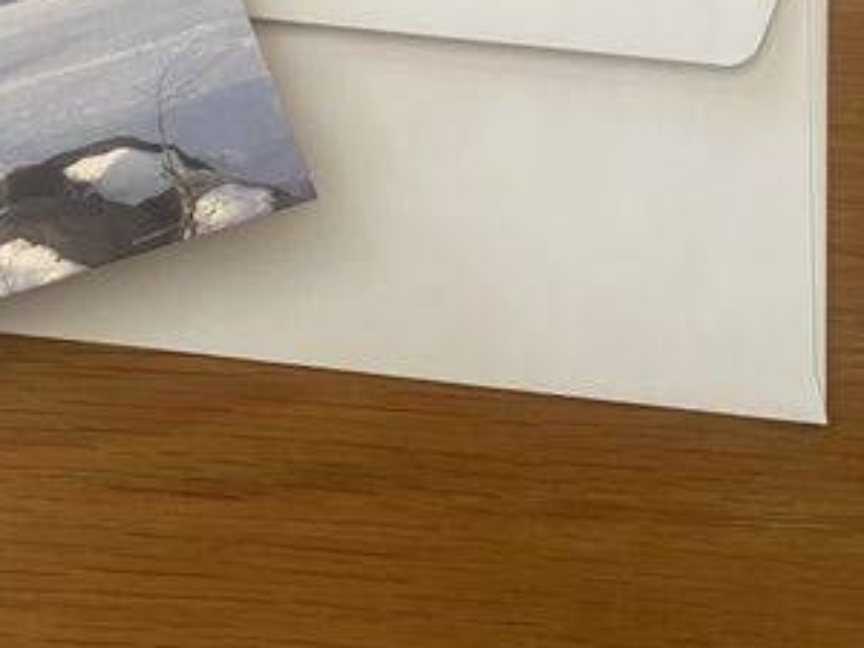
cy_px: 150
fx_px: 1298
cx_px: 144
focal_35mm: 52
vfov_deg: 27.6
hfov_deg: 35.4
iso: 320
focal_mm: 4.2
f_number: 1.6
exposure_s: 1/60
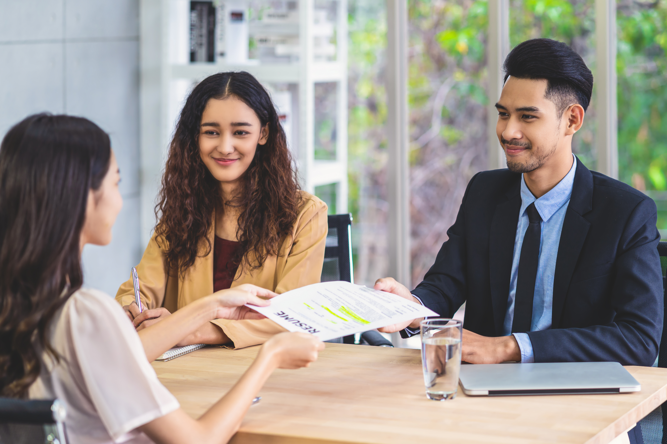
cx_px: 334
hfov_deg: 23.9
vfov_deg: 16.1
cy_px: 222
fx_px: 1575
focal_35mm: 85
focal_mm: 85
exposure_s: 1/125
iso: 200
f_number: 2.8
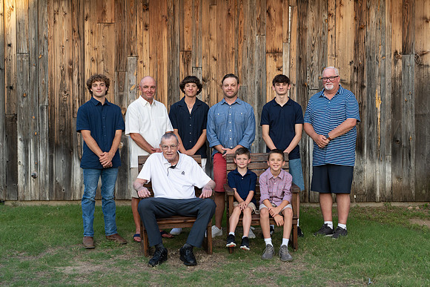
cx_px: 217
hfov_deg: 39.2
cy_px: 144
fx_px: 604
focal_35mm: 51
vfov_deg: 26.7
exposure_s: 1/500
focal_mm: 50
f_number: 2.8
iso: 200
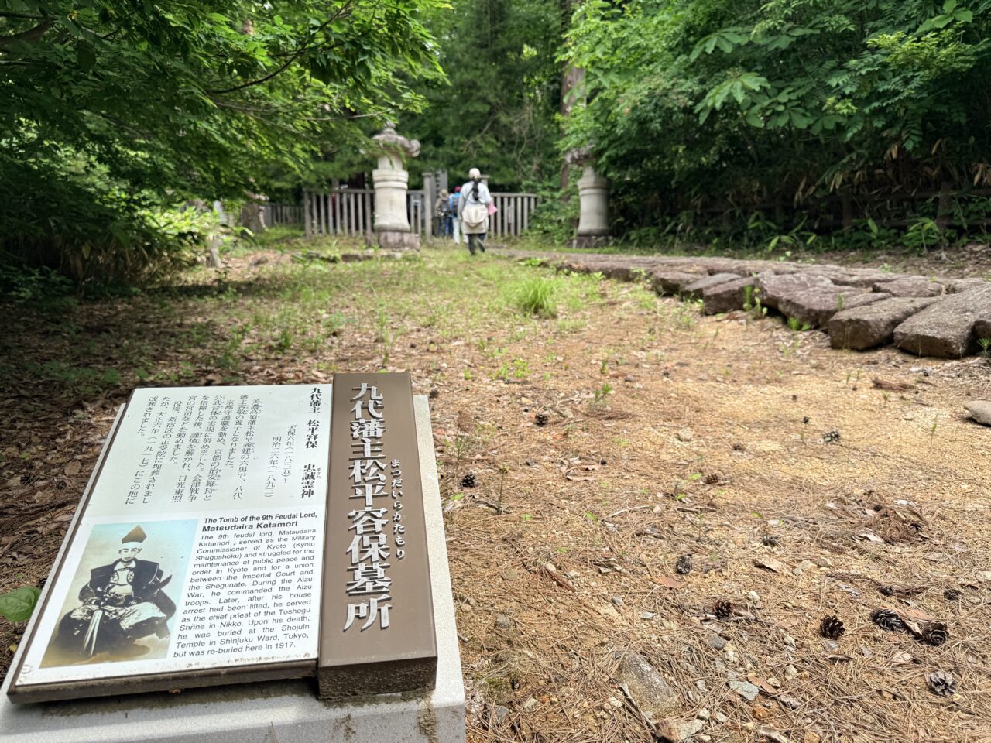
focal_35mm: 24
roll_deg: +0.7
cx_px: 496
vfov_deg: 56.8
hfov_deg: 71.6
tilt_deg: -4.9
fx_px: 687
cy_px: 372
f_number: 1.78
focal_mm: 6.76
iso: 80
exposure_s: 1/1230
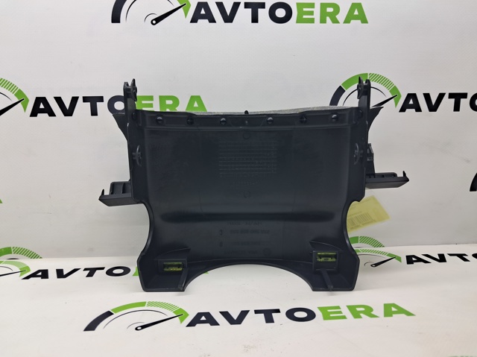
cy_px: 178
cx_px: 238
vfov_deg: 51.3
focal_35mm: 27
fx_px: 372
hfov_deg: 65.4
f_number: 1.8
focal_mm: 4
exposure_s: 1/60
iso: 50
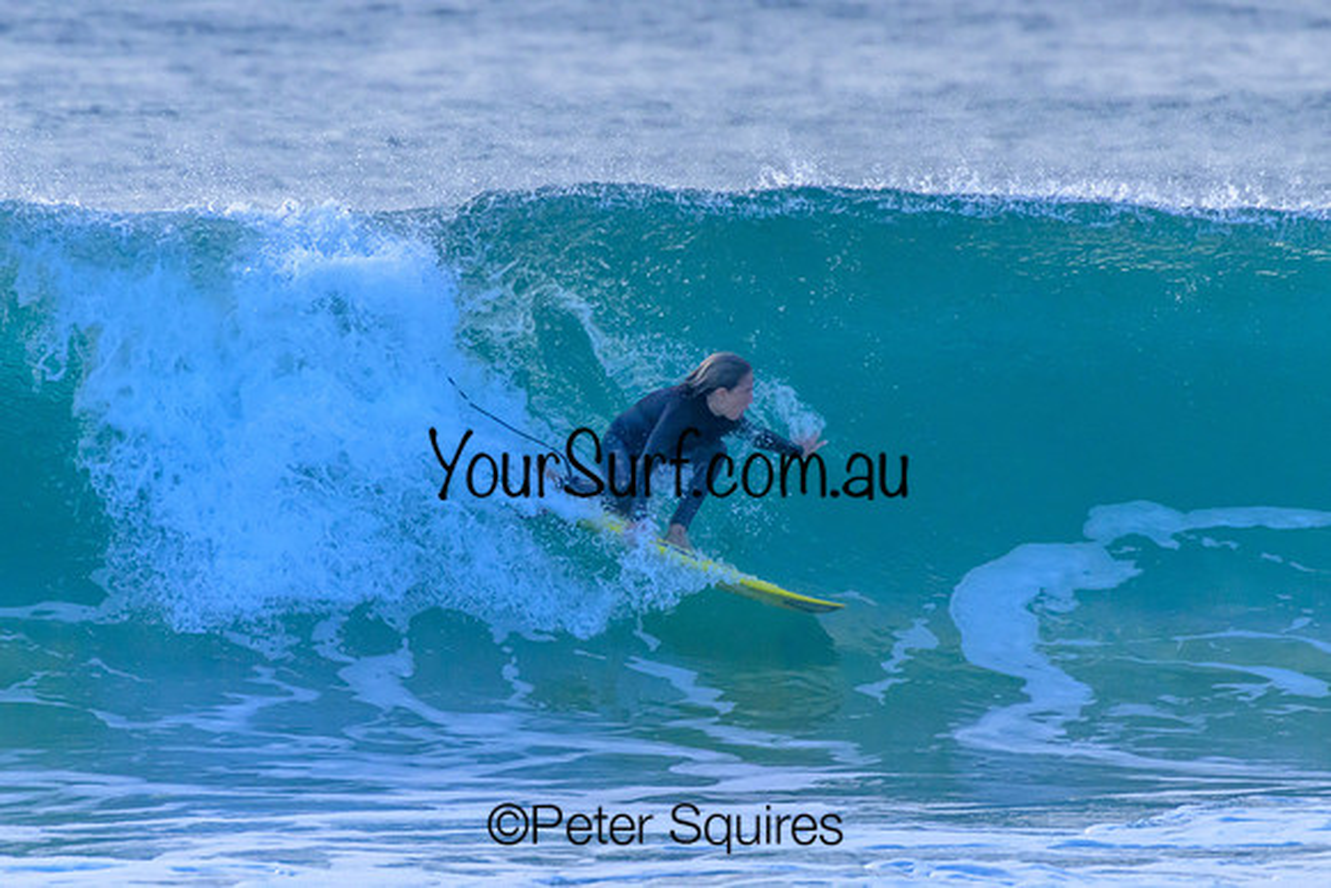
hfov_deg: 2.6
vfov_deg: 1.7
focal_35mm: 800
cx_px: 666
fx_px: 29583
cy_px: 444
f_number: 11
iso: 5000
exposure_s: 1/2000
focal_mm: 800
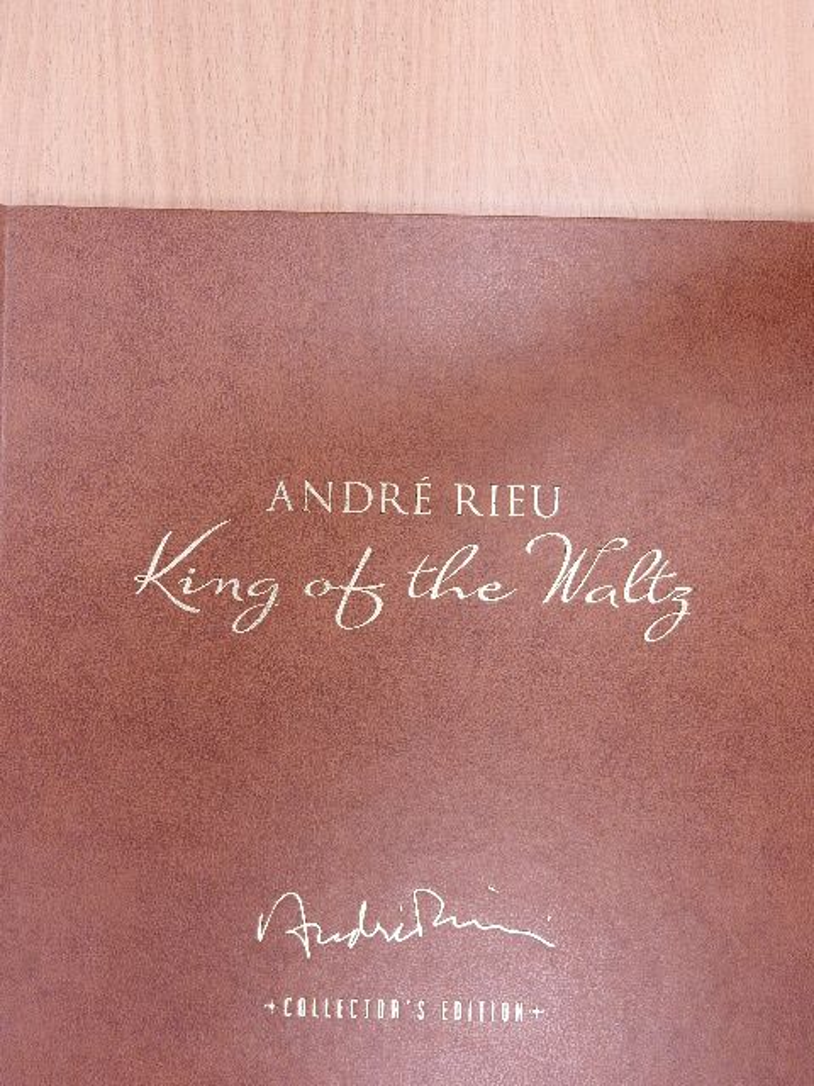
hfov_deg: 36.0
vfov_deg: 46.8
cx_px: 407
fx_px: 1254
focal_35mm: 40
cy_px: 543
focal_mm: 7.2
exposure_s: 1/30
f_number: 3.8
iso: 250
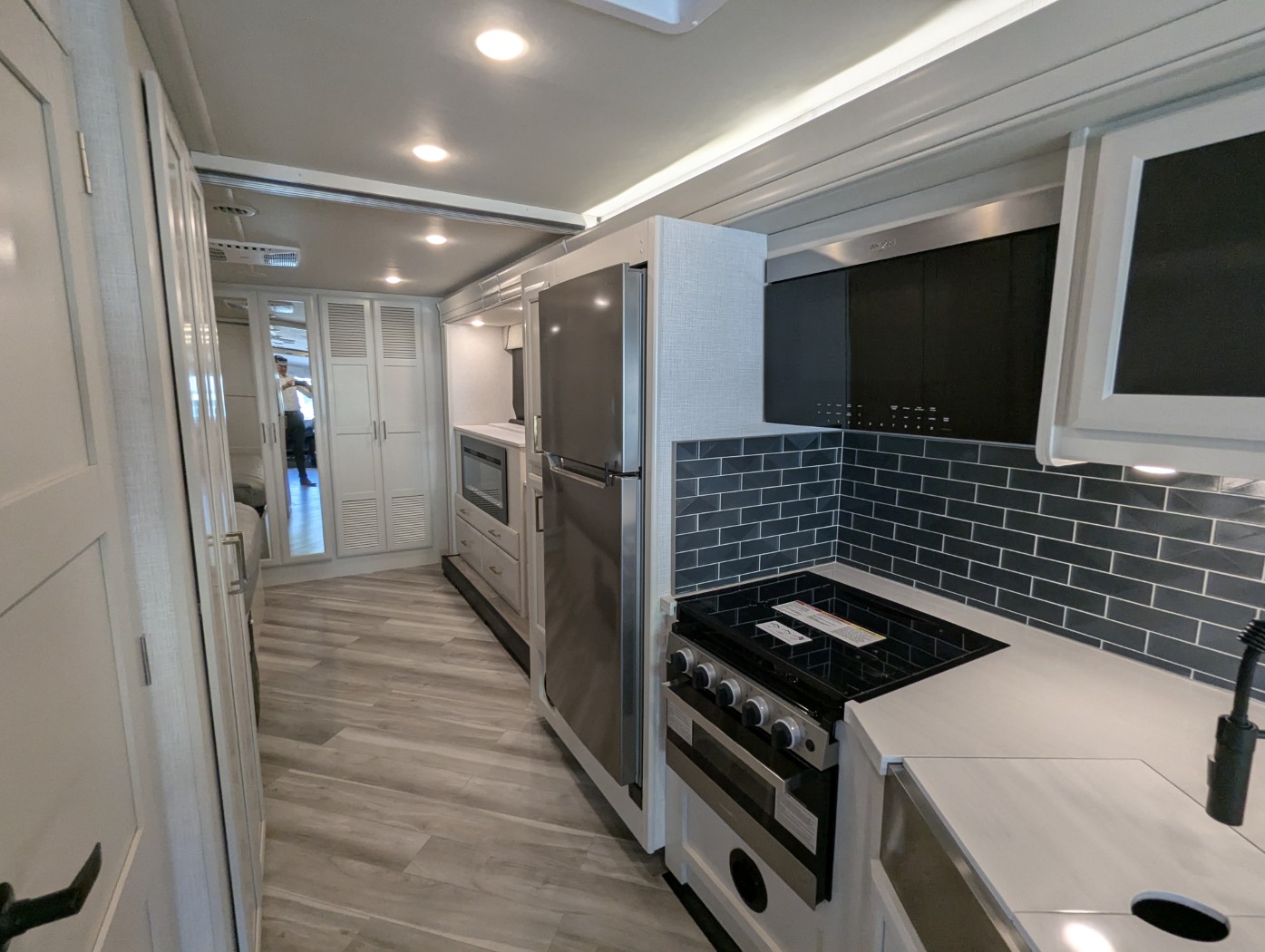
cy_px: 476
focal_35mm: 16
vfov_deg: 78.2
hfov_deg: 94.4
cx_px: 632
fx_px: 585
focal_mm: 2.35
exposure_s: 1/113
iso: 190
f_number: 2.2
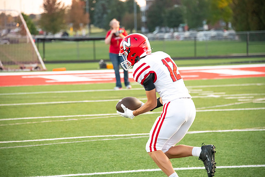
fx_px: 1399
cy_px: 88
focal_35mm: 190
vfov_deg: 7.2
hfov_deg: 10.8
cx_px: 132
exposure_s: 1/800
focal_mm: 190
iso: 4000
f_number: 5.6
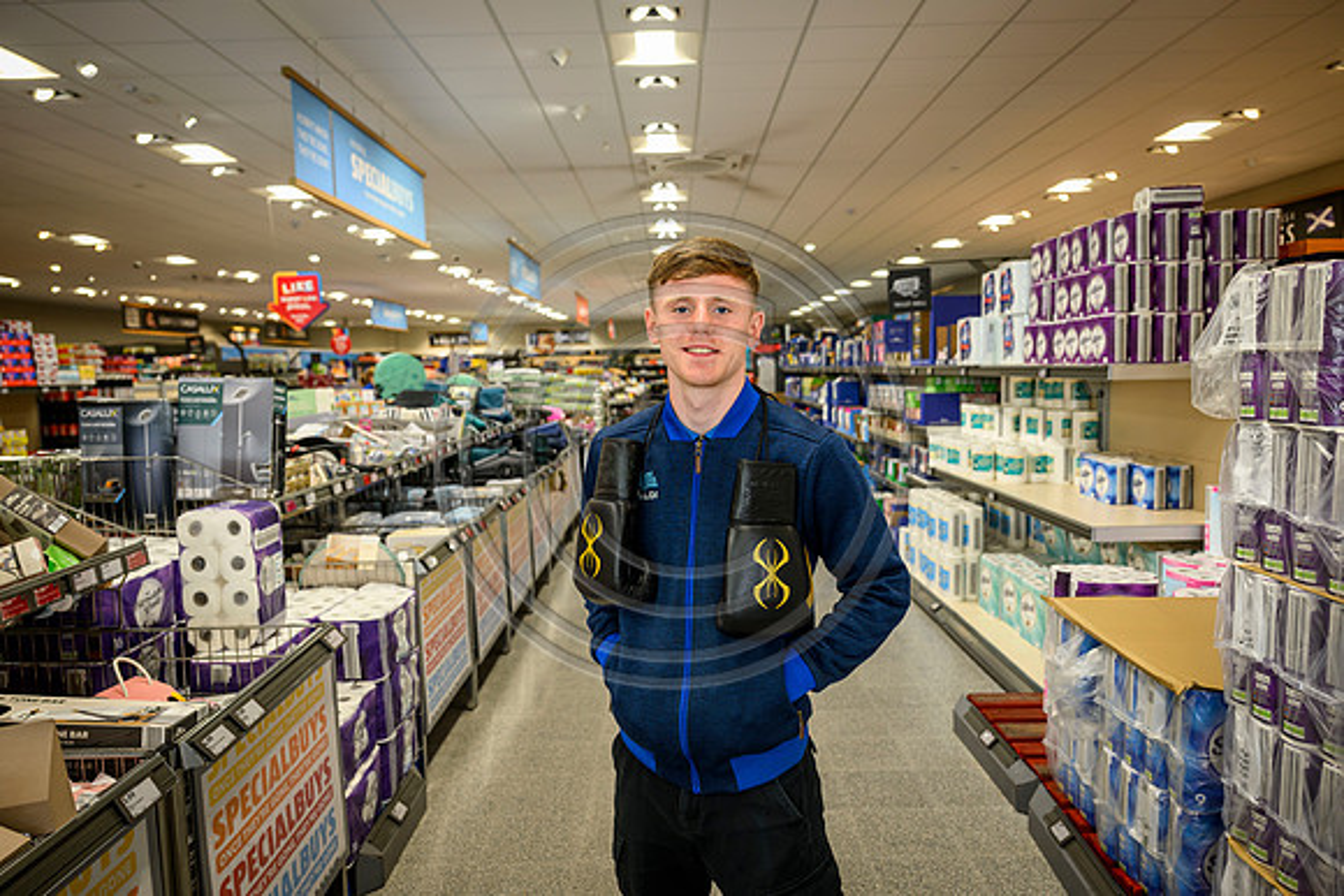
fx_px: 896
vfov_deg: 53.2
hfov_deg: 73.7
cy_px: 448
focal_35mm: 24
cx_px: 672
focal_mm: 24
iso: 500
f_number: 3.2
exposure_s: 1/160
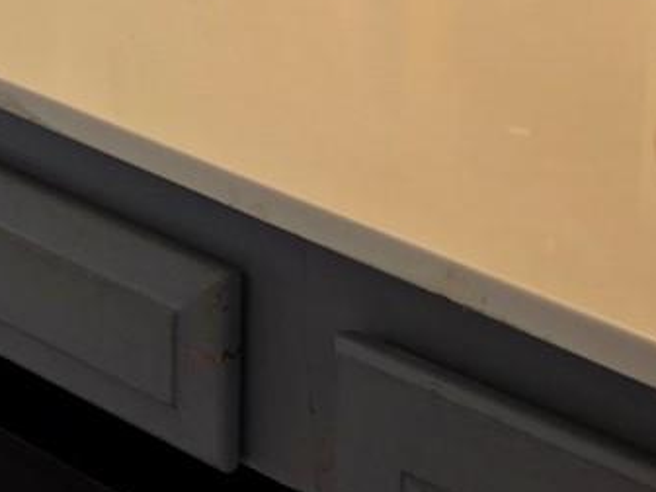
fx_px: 2653
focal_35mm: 140
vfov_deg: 9.5
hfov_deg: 13.5
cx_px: -240
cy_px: -656
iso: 40
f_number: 1.7
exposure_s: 1/120
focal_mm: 6.25
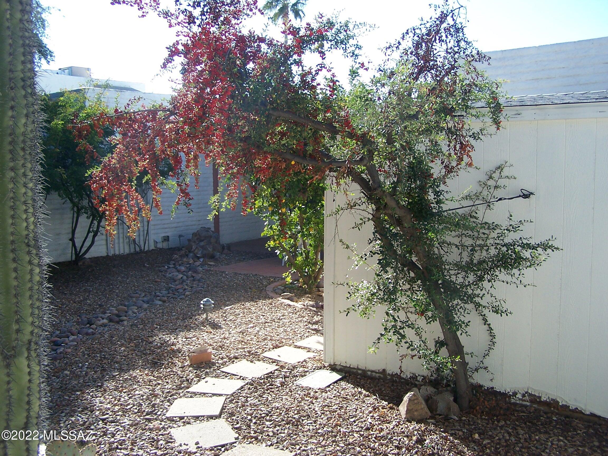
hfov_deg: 49.0
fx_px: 667
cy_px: 228
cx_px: 304
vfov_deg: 37.7
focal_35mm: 38
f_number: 2.8
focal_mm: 6.3
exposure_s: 1/350
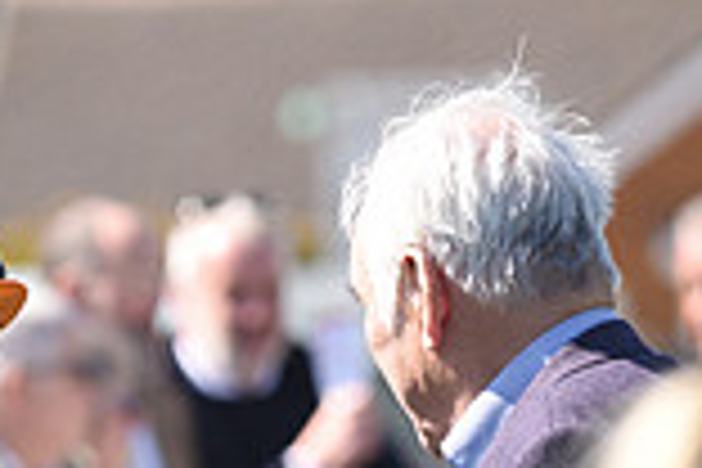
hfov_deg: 1.8
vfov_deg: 1.2
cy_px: 592
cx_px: -284
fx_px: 21799
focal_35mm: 1118
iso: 400
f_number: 5.6
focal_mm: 300
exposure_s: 1/1000
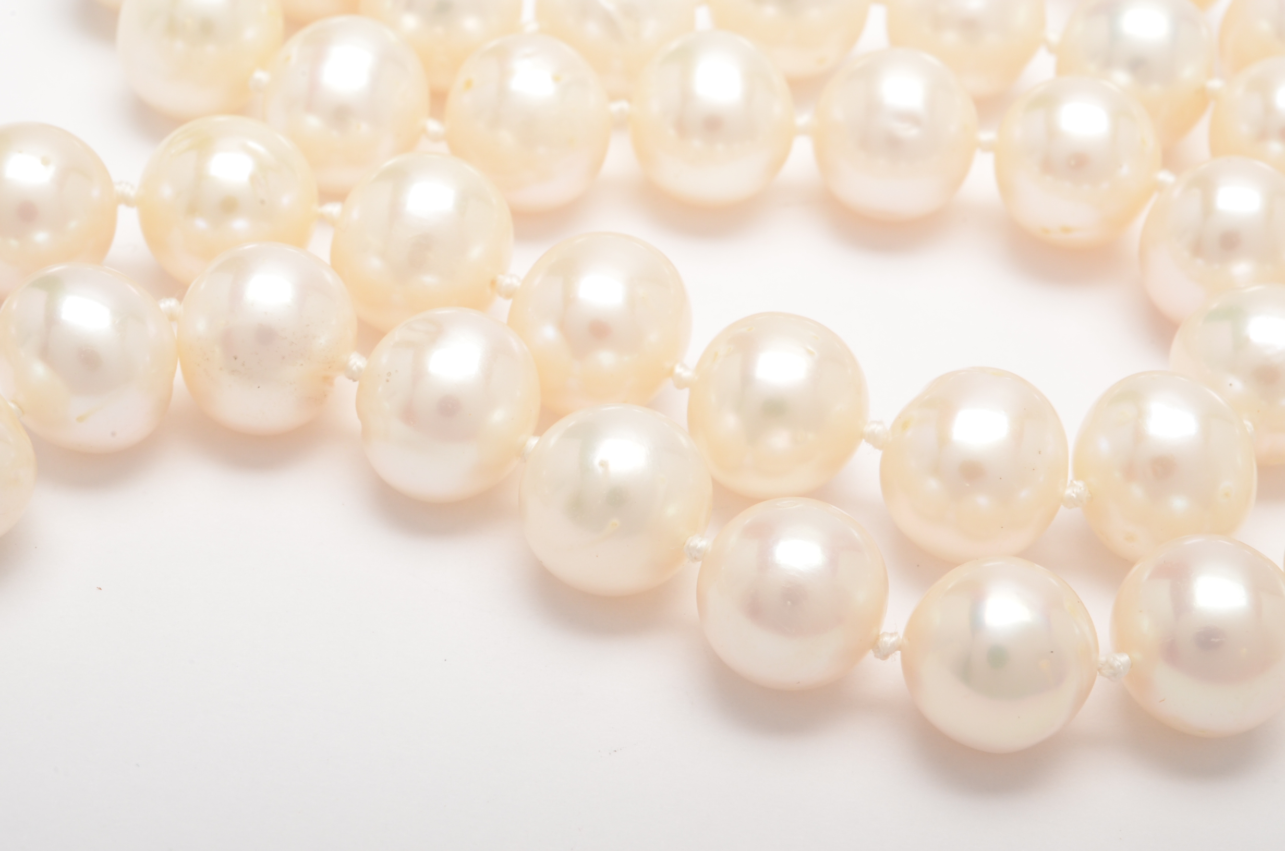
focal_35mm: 90
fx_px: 3206
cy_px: 426
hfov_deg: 22.7
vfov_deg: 15.1
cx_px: 642
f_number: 22
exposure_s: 1/160
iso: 400
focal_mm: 60
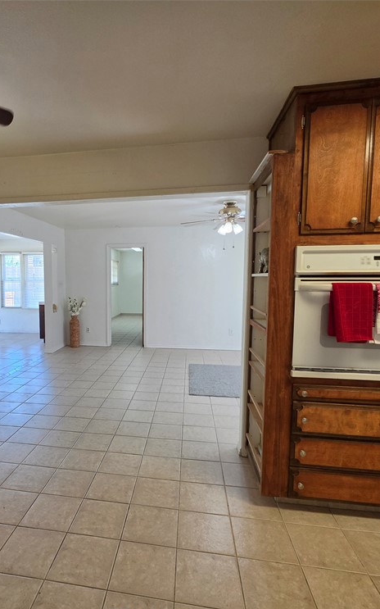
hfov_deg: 60.5
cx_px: 123
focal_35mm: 19
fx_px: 315
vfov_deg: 88.0
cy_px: 314
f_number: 1.9
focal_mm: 2.2
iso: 100
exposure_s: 1/120
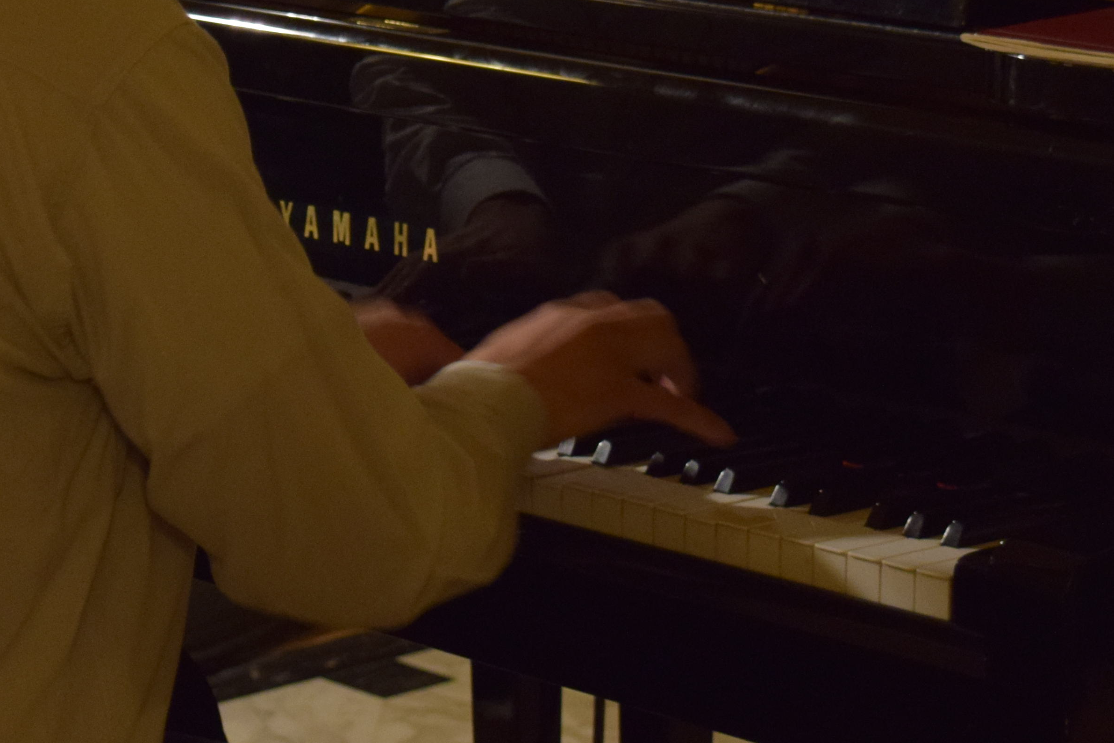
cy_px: 136
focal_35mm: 151
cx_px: 300
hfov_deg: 13.6
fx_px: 4672
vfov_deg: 9.1
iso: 1000
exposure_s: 1/30
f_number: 5
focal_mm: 40
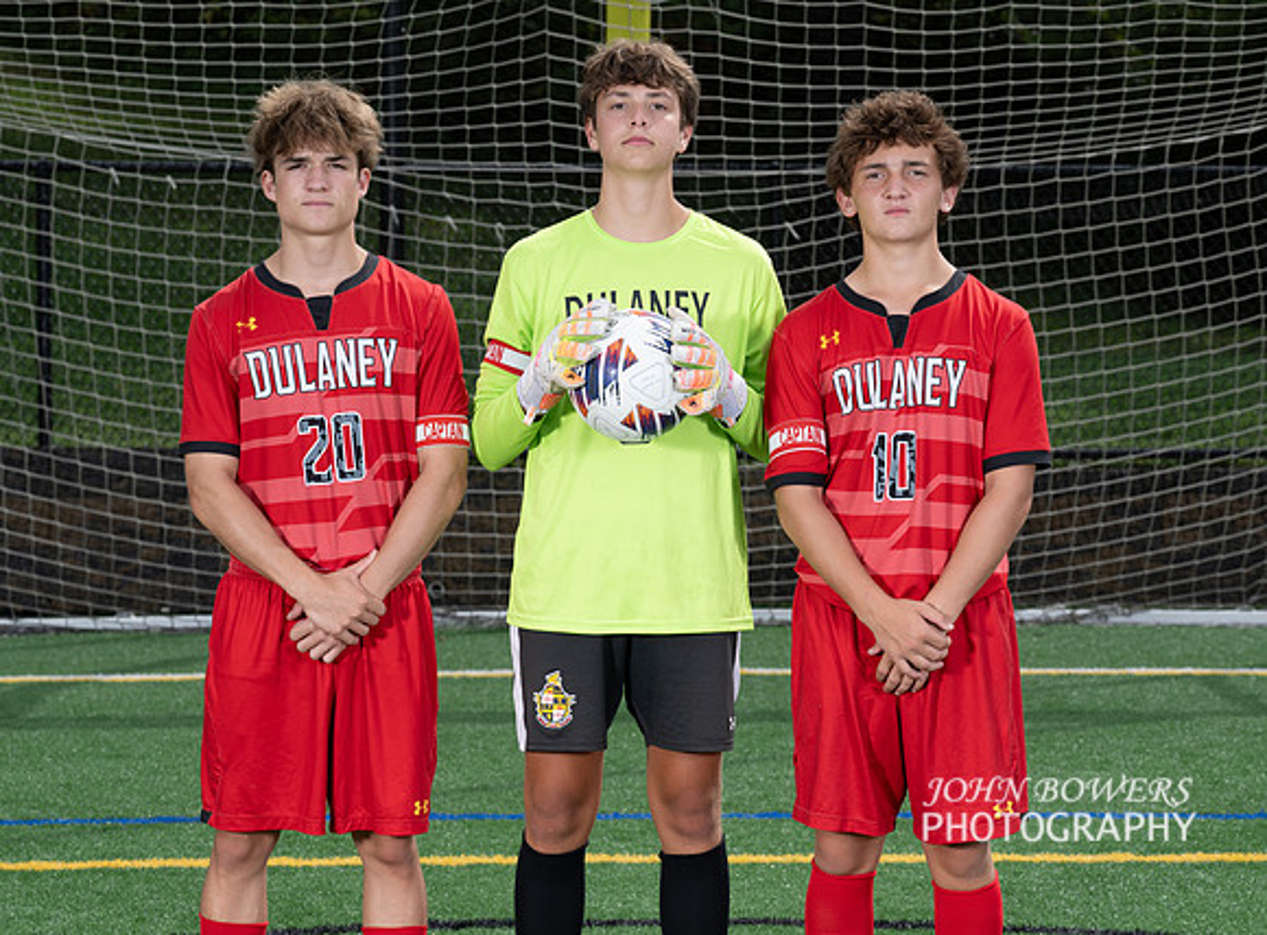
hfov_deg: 14.7
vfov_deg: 10.9
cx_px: 819
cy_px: 394
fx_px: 4920
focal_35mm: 135
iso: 64
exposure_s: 1/160
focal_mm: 104
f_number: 8
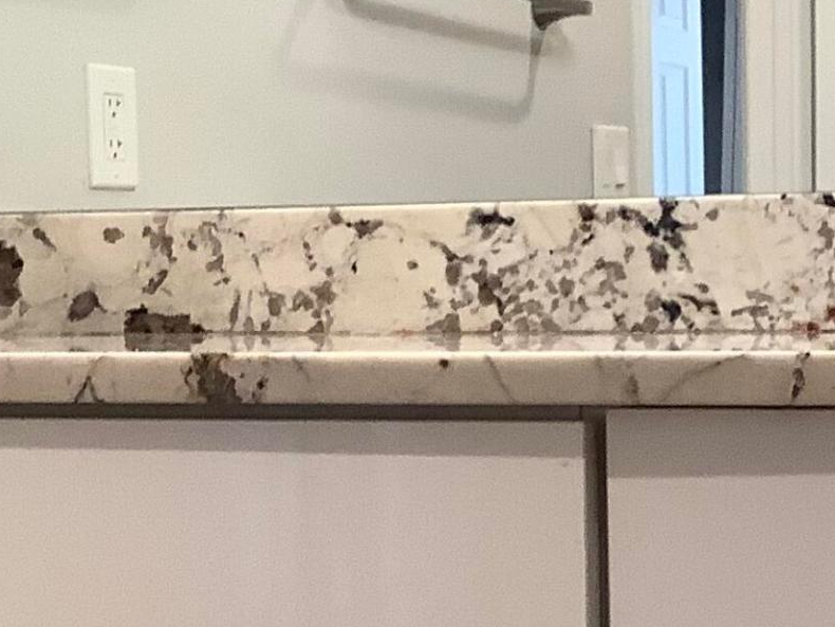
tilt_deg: -5.0
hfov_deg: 16.9
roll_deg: -0.5
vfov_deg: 13.1
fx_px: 2727
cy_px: 458
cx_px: 884
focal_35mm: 113
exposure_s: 1/50
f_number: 2.4
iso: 125
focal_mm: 3.3
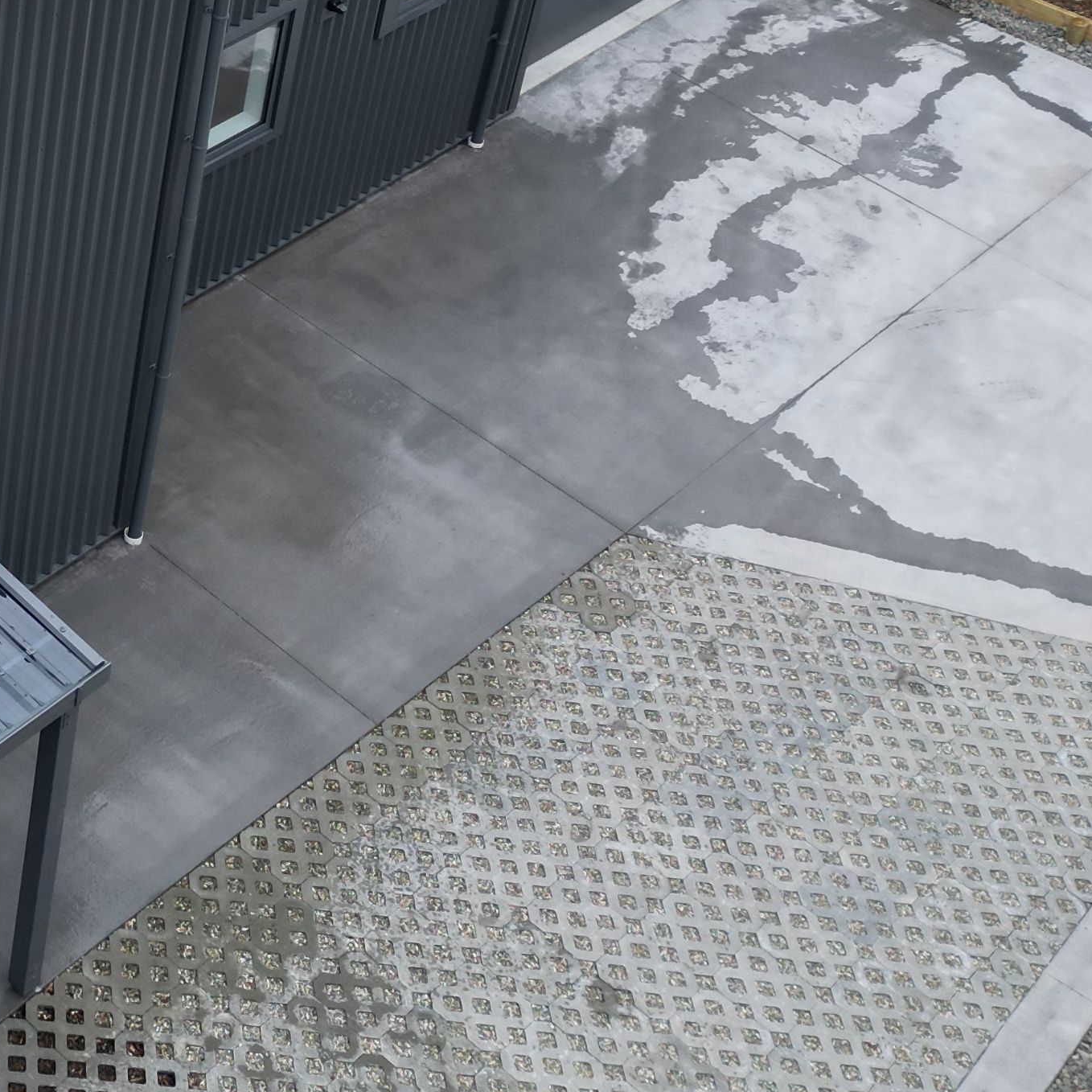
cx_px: -269
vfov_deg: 26.6
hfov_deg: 24.4
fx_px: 2248
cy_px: 153
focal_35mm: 63
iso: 200
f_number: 1.7
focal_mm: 6.72
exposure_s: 1/640
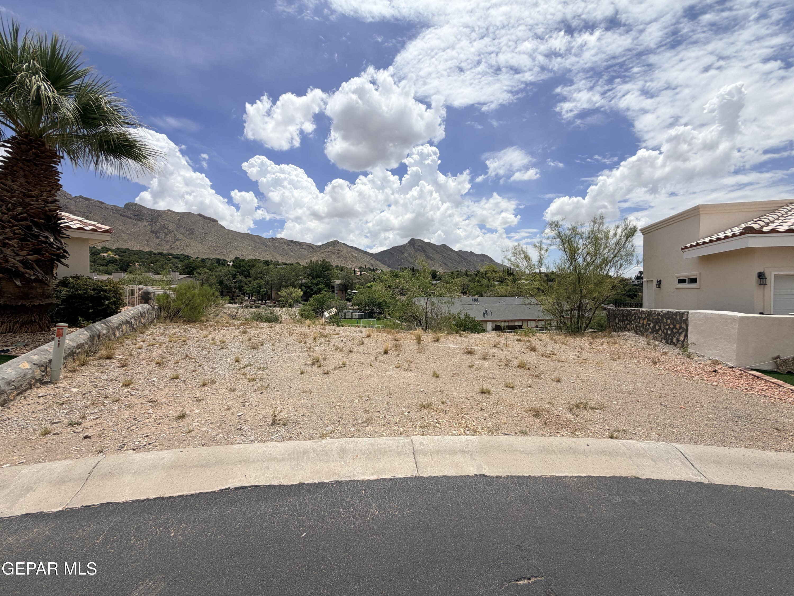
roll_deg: -0.1
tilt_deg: +0.5
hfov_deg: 102.1
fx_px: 321
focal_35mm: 14
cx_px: 397
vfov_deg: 85.7
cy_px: 298
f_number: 2.2
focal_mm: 2.22
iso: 20
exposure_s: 1/1795
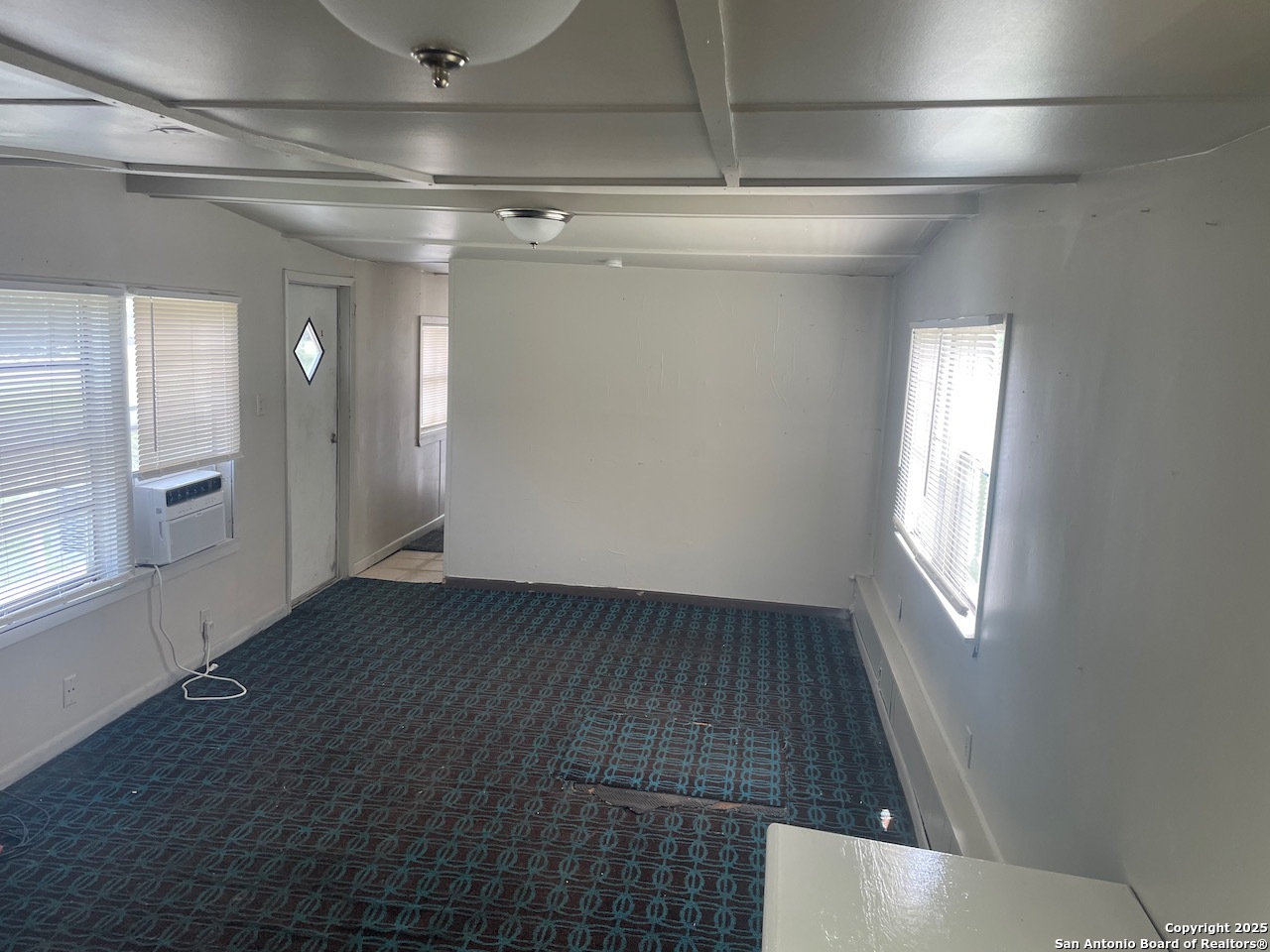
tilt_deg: -9.7
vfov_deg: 53.1
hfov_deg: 67.3
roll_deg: -2.4
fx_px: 954
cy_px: 476
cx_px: 635
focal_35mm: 26
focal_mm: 4.2
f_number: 1.6
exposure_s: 1/121
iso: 80
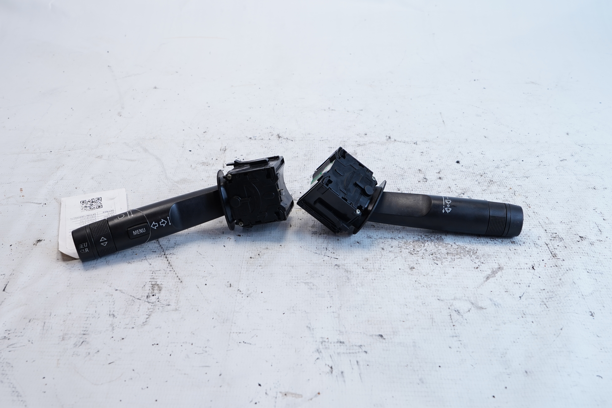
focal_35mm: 36
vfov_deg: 36.9
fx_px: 612
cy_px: 204
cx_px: 306
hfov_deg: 53.1
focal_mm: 24
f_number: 8
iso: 400
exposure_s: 1/40
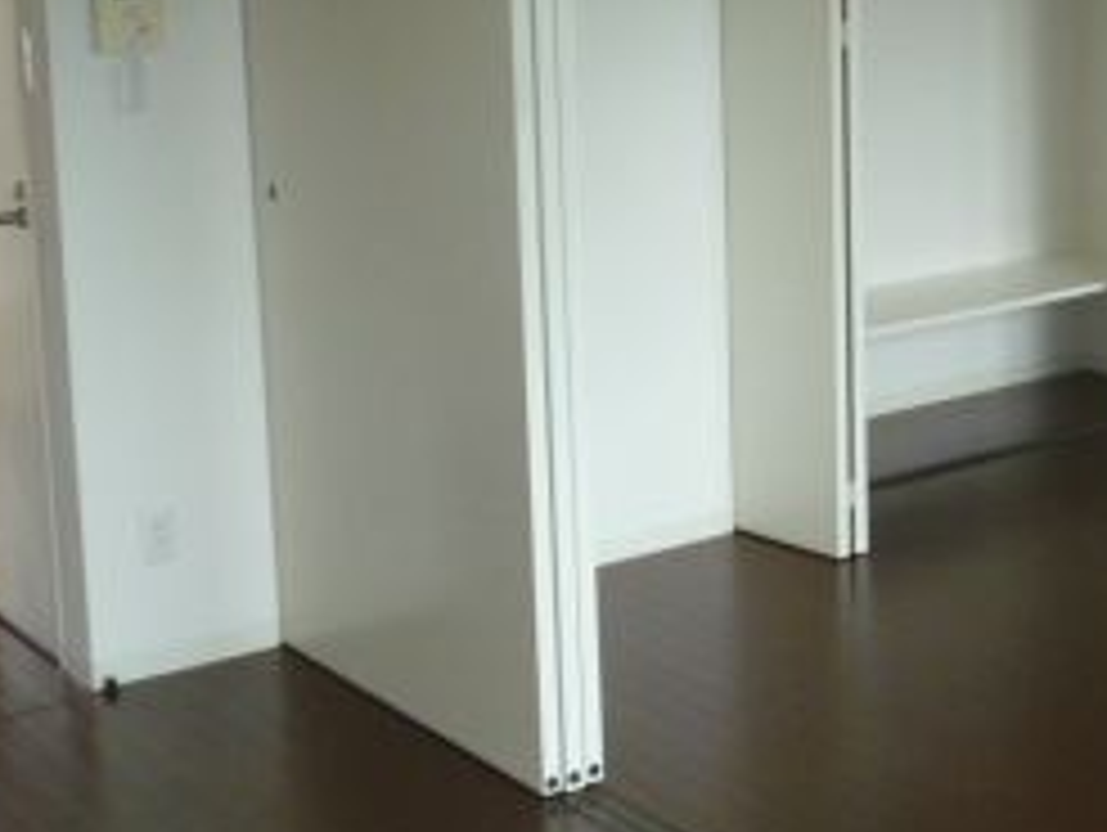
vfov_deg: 22.4
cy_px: 207
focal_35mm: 65
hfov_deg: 29.4
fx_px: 2081
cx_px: 806
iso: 200
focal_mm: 4.1
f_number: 3.3
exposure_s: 1/60
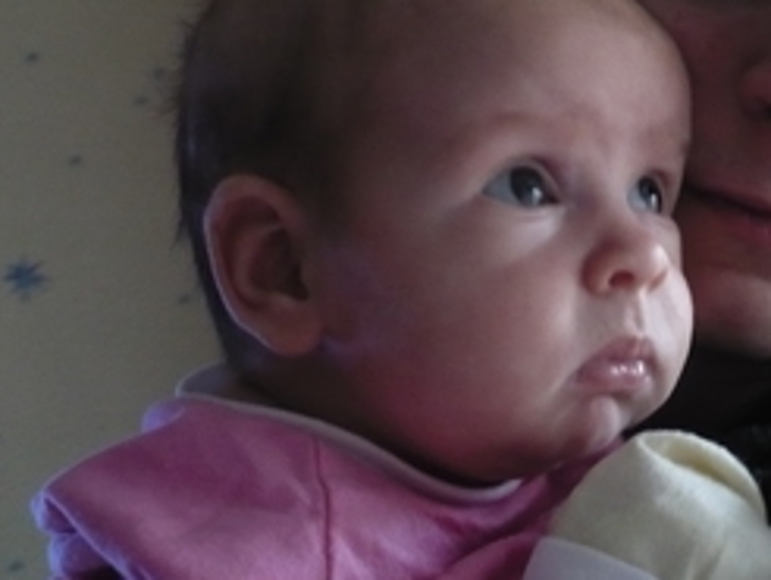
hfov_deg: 29.2
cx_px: 668
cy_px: 182
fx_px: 1427
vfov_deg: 22.8
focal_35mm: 64
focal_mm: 5.8
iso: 320
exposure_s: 1/8
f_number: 2.8
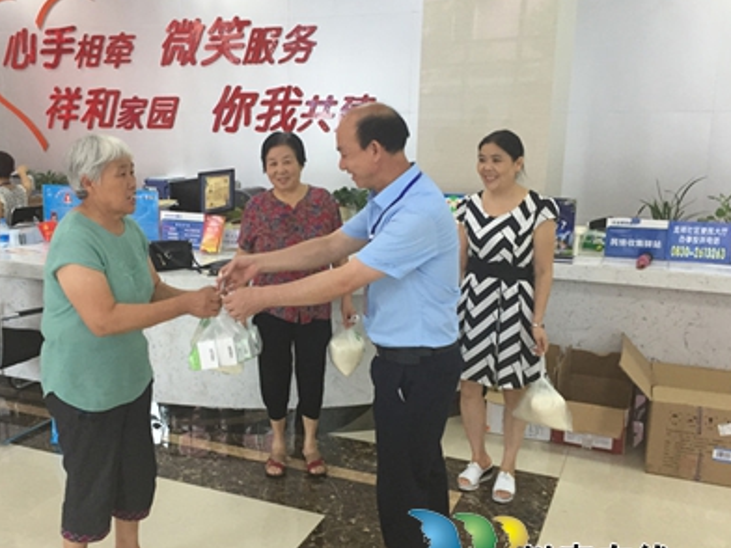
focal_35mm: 37
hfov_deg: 49.8
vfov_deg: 38.6
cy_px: 295
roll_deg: -0.2
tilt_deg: -12.6
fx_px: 781
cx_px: 289
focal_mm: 4.15
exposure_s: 1/33
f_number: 2.2
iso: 125
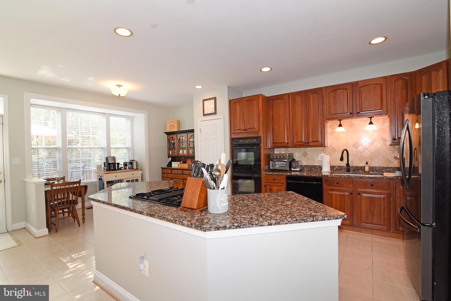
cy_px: 150
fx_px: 201
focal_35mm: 16
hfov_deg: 96.7
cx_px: 226
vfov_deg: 73.8
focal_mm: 16
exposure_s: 1/80
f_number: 8
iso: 1250
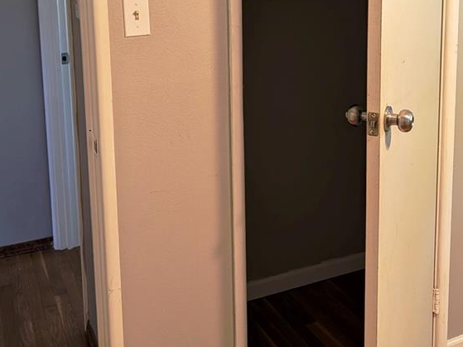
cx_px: 254
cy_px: 50
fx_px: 588
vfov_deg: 31.6
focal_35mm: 44
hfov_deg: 42.9
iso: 496
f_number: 1.68
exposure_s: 1/120
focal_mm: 6.9
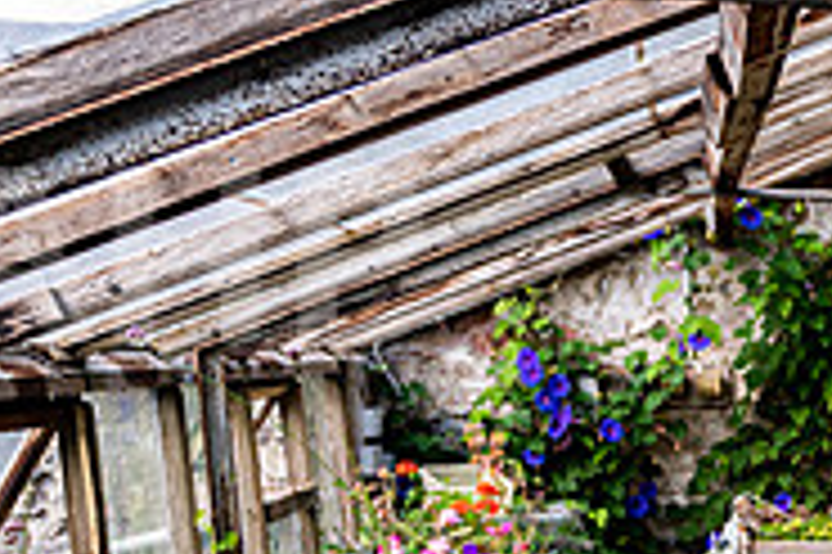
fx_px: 1778
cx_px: 1030
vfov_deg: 16.4
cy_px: 790
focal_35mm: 77
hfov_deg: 23.7
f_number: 4
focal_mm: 24
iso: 160
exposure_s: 1/250
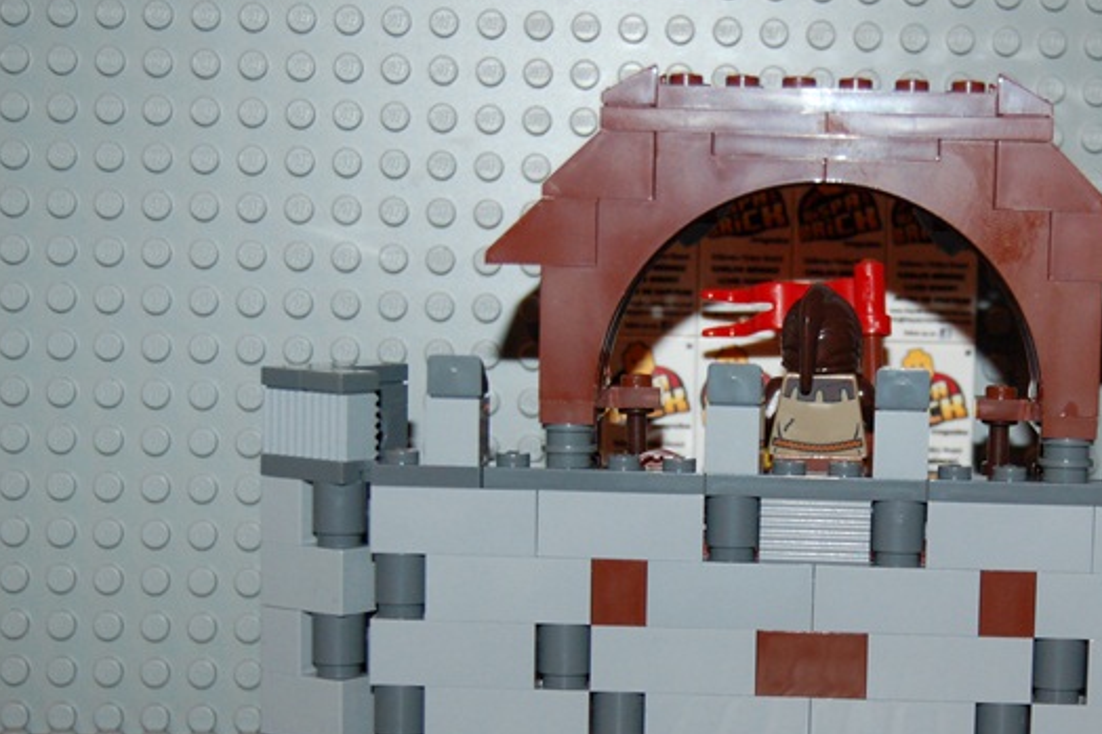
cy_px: 526
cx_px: 816
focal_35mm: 87
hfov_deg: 23.2
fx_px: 2662
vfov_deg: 15.6
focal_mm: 38
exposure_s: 1/60
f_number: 4.8
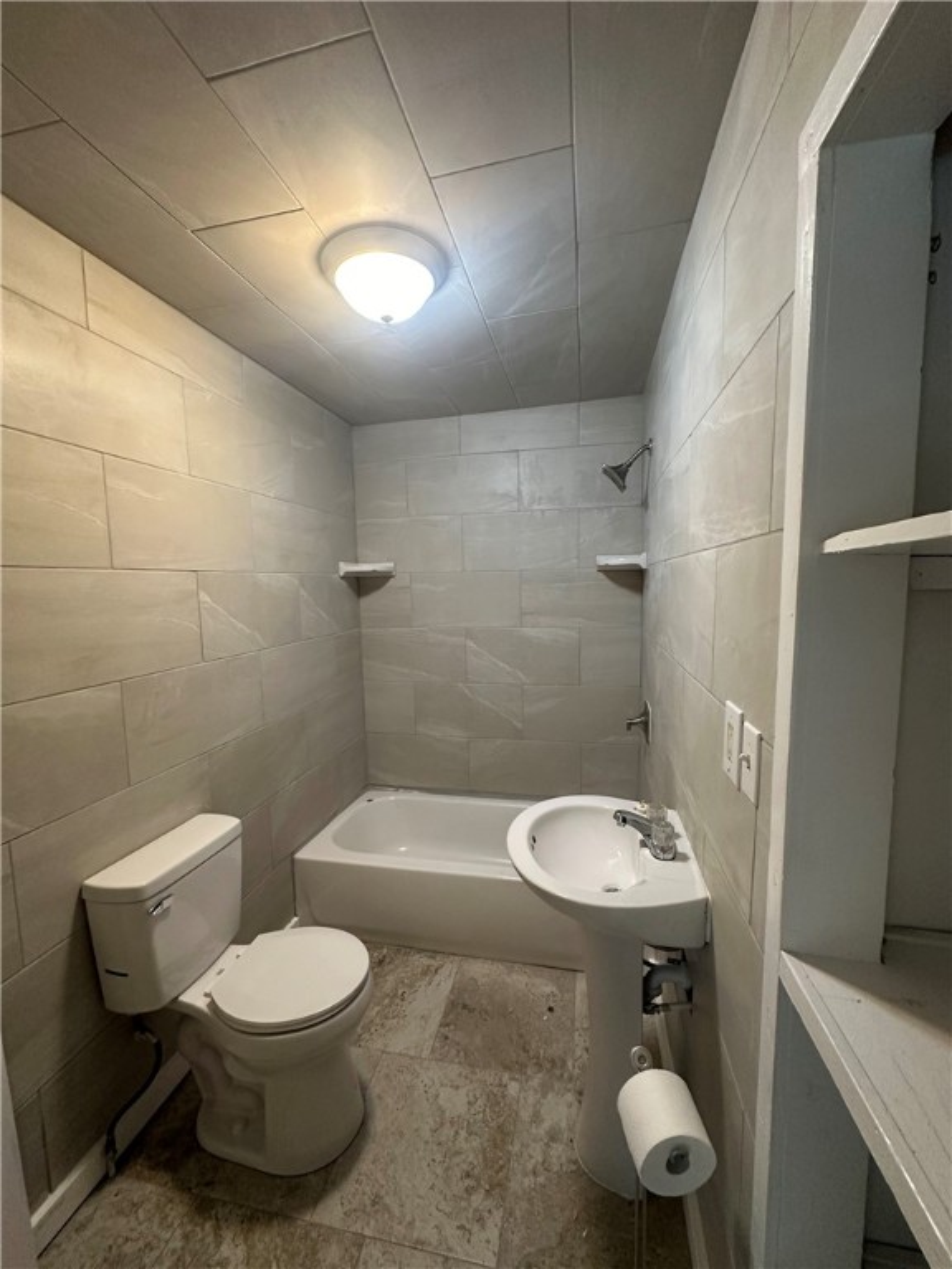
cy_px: 634
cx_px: 476
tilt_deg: -5.3
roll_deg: +0.9
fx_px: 513
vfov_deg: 102.1
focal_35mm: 14
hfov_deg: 85.7
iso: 320
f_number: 2.2
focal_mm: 2.22
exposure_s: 1/60
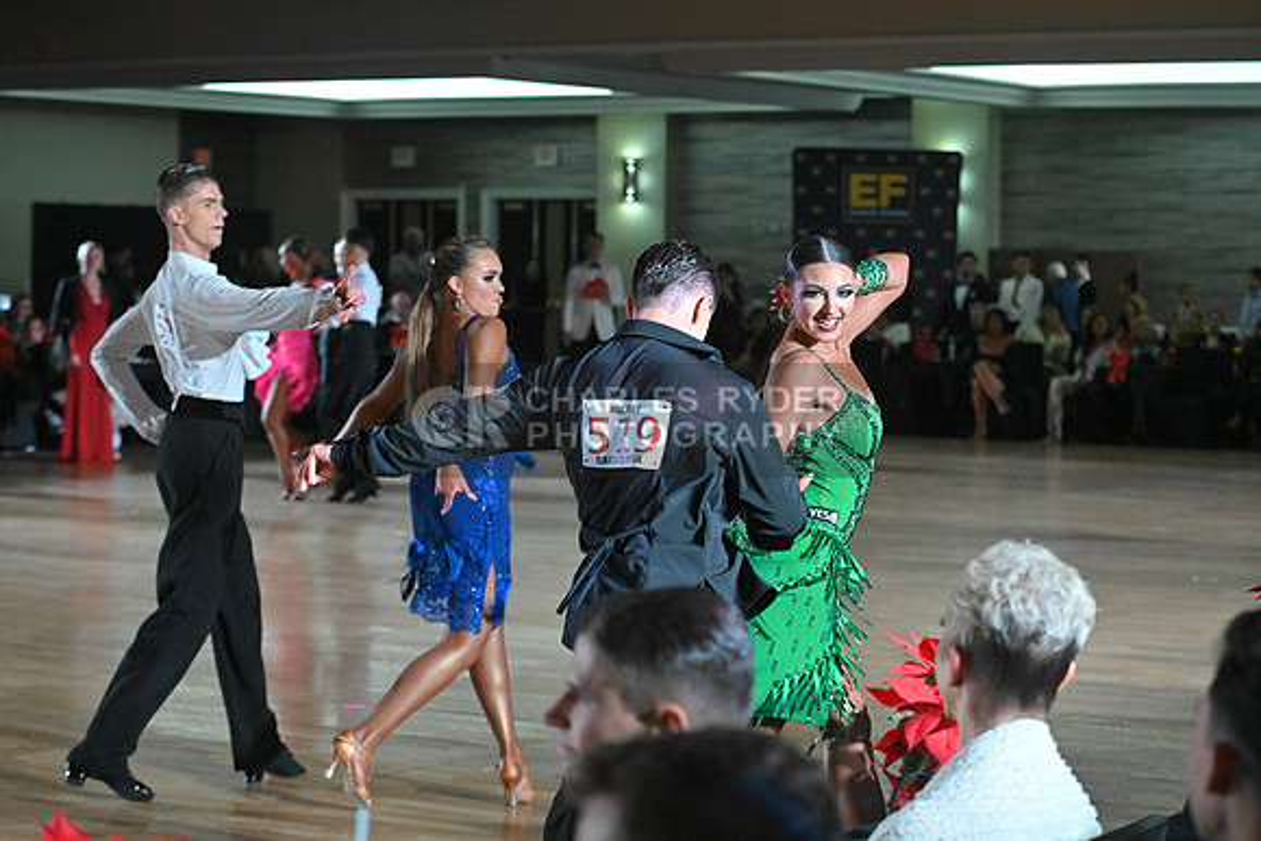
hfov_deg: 23.6
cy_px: 420
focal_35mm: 86
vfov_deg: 15.9
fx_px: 3013
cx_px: 630
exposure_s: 1/400
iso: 5000
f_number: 5
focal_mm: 86
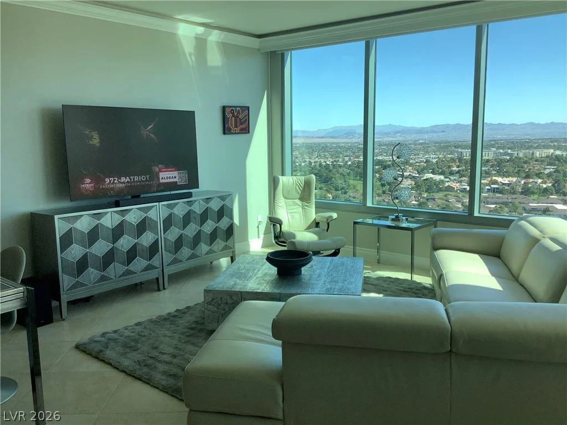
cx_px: 284
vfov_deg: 45.4
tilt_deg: -9.6
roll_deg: +0.1
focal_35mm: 31
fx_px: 508
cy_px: 212
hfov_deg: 58.4
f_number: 2.4
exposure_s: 1/344
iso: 25
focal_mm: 3.3
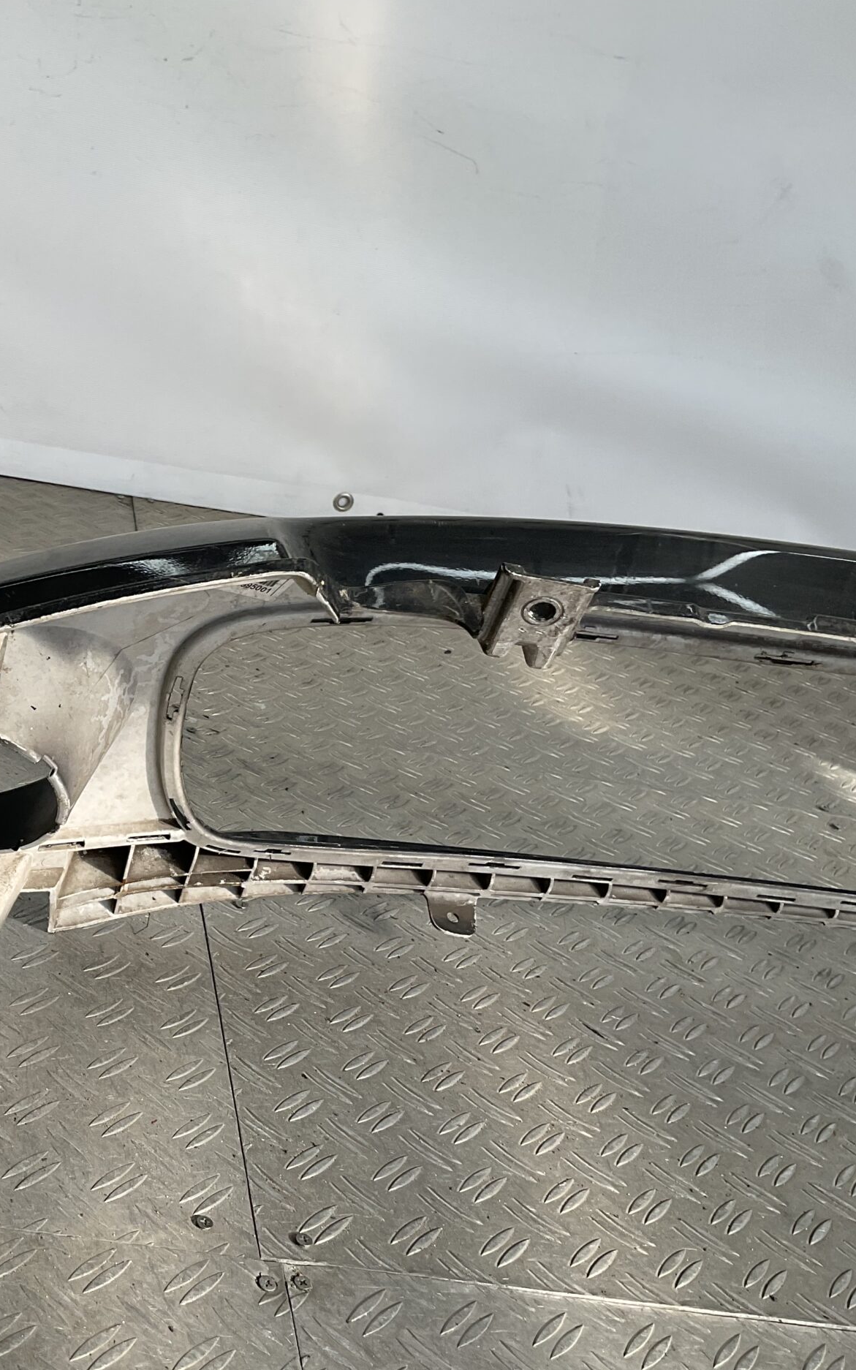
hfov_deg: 29.4
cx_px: 98
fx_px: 1568
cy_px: 696
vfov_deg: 47.2
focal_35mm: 42
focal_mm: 3
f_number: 1.8
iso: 16
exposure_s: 1/333
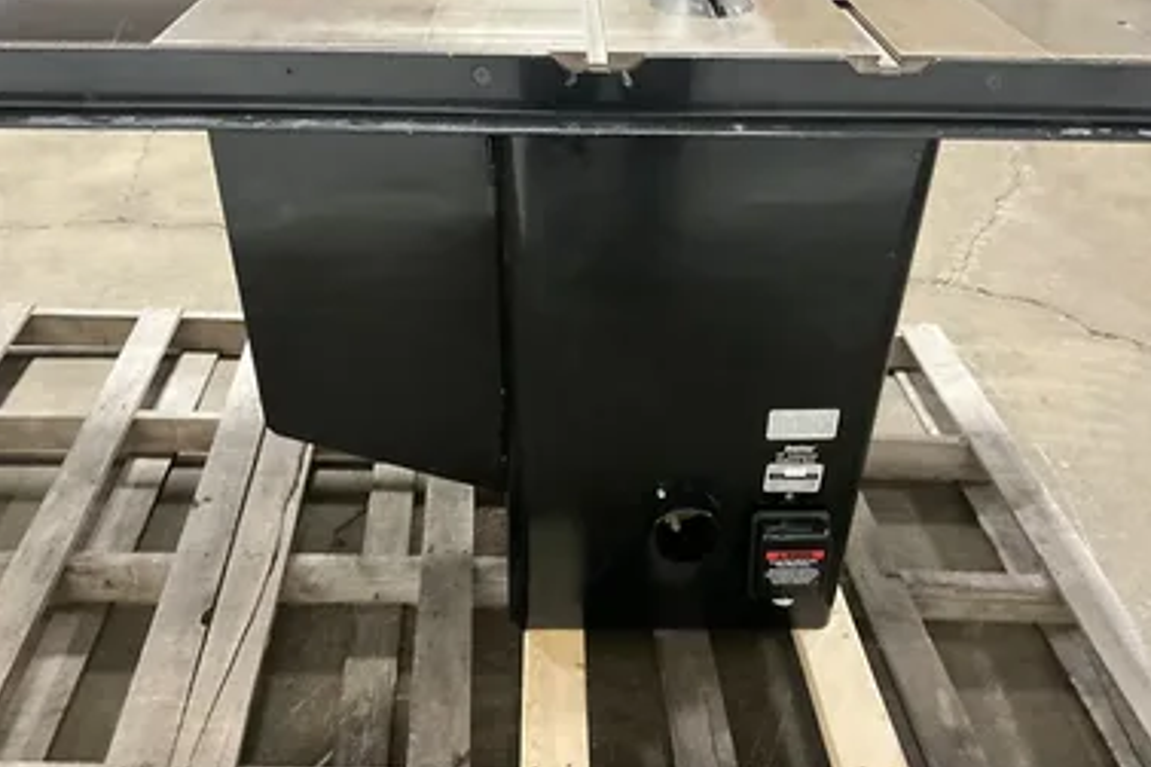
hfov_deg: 58.7
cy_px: 400
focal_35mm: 32
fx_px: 1023
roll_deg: -0.2
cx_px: 592
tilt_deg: -35.2
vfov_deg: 41.1
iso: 400
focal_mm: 3
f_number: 1.8
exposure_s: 1/30
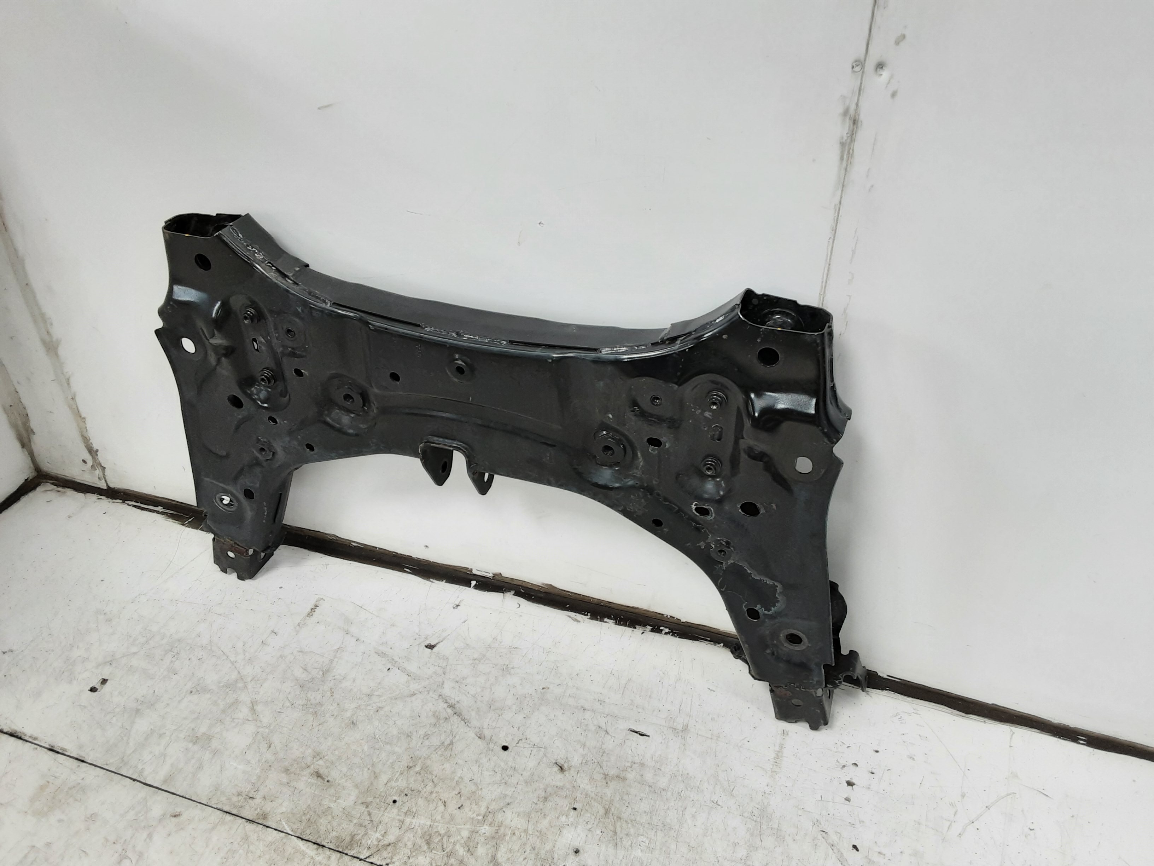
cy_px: 433
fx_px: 900
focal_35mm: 27
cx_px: 577
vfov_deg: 51.4
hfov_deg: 65.3
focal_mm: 2.91
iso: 50
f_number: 1.9
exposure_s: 1/50
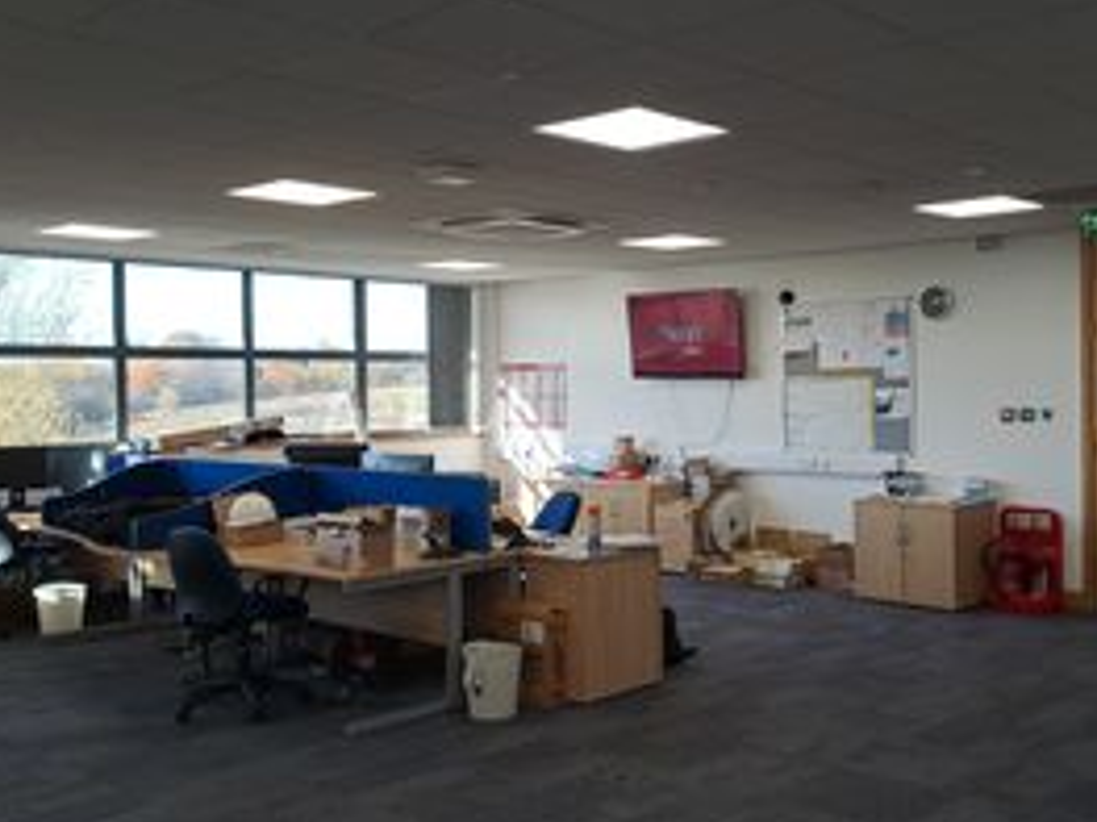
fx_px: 1204
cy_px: 405
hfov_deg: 48.6
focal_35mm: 38
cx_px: 676
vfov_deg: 37.7
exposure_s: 1/100
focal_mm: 4.65
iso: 40
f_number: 1.8
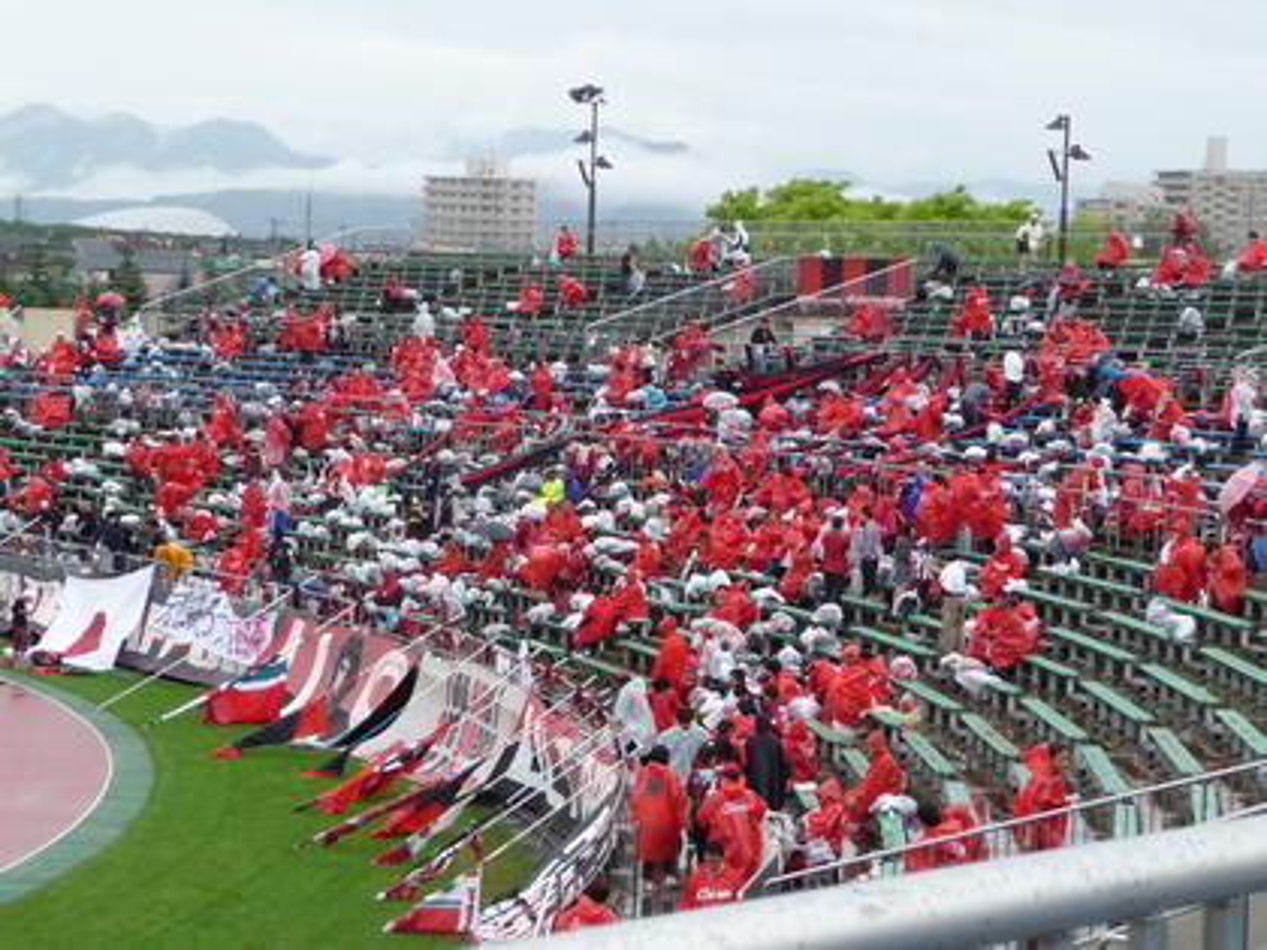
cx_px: 634
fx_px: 3624
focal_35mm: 99
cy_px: 475
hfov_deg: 19.8
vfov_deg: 14.9
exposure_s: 1/500
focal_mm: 15.2
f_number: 4.7
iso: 250
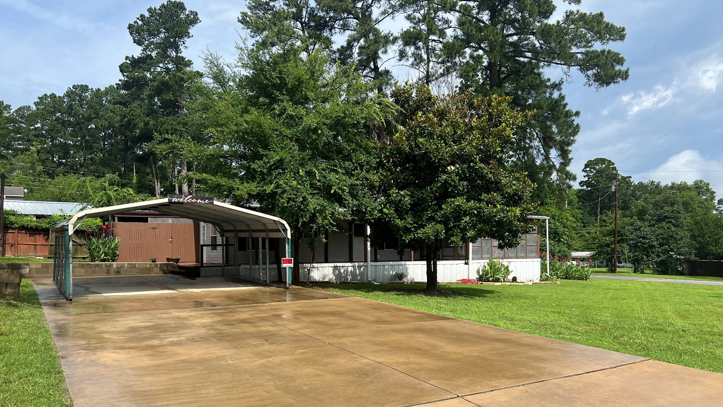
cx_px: 364
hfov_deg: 66.1
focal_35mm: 29
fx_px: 556
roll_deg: +1.6
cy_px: 239
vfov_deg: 40.0
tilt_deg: +0.7
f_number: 1.5
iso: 50
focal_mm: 5.7
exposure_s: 1/3571
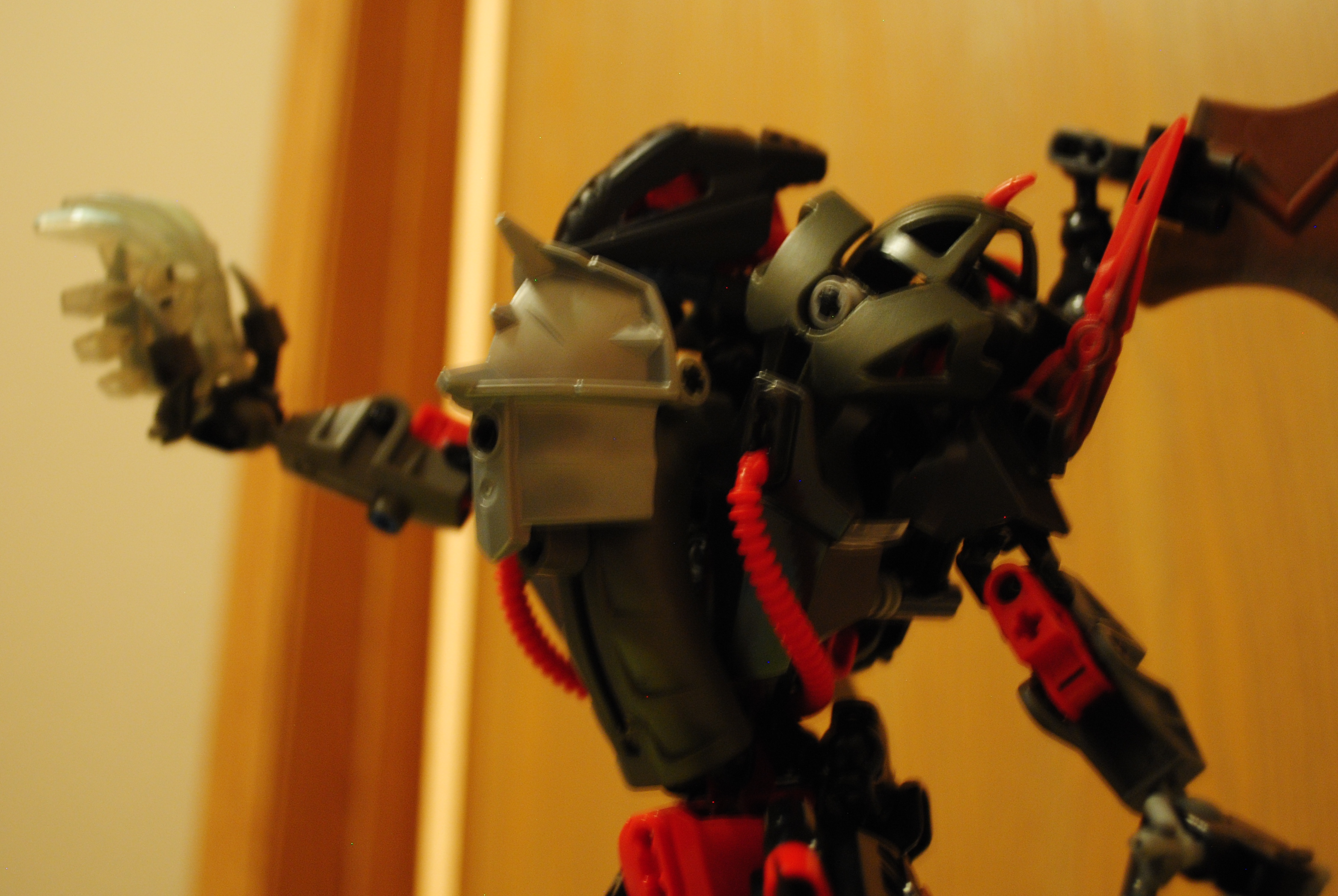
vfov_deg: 26.1
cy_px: 405
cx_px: 635
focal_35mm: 52
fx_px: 1935
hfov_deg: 38.1
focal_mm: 28
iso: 400
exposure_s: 1/1.3
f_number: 4.5
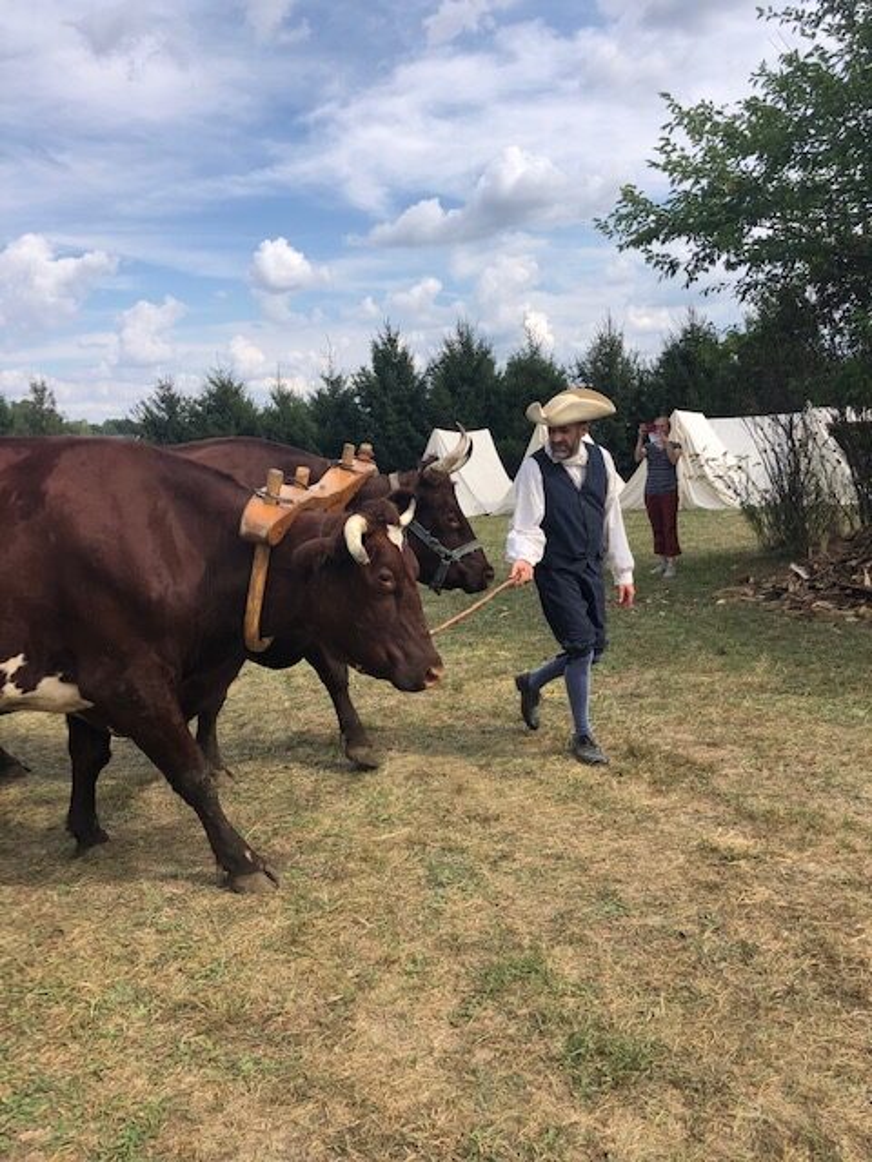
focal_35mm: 28
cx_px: 436
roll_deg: -2.0
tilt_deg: -5.9
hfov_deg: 49.7
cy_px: 581
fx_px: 940
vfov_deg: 63.4
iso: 20
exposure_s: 1/1333
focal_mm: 3.99
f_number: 1.8
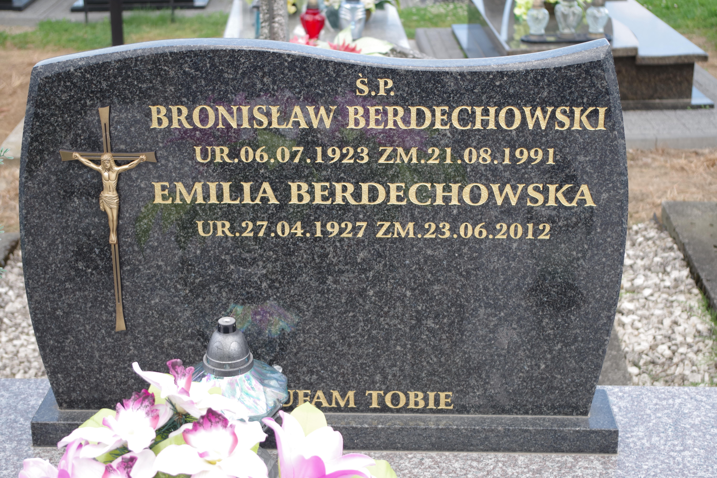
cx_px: 358
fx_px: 1285
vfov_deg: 21.1
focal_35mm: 64
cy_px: 239
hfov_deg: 31.2
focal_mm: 43
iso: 100
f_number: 5.6
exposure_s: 1/80
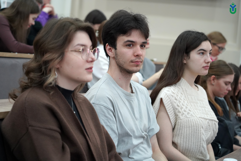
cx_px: 120
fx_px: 536
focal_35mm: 80
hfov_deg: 25.4
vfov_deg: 17.1
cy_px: 80
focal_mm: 80
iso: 4000
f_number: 4
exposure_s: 1/160
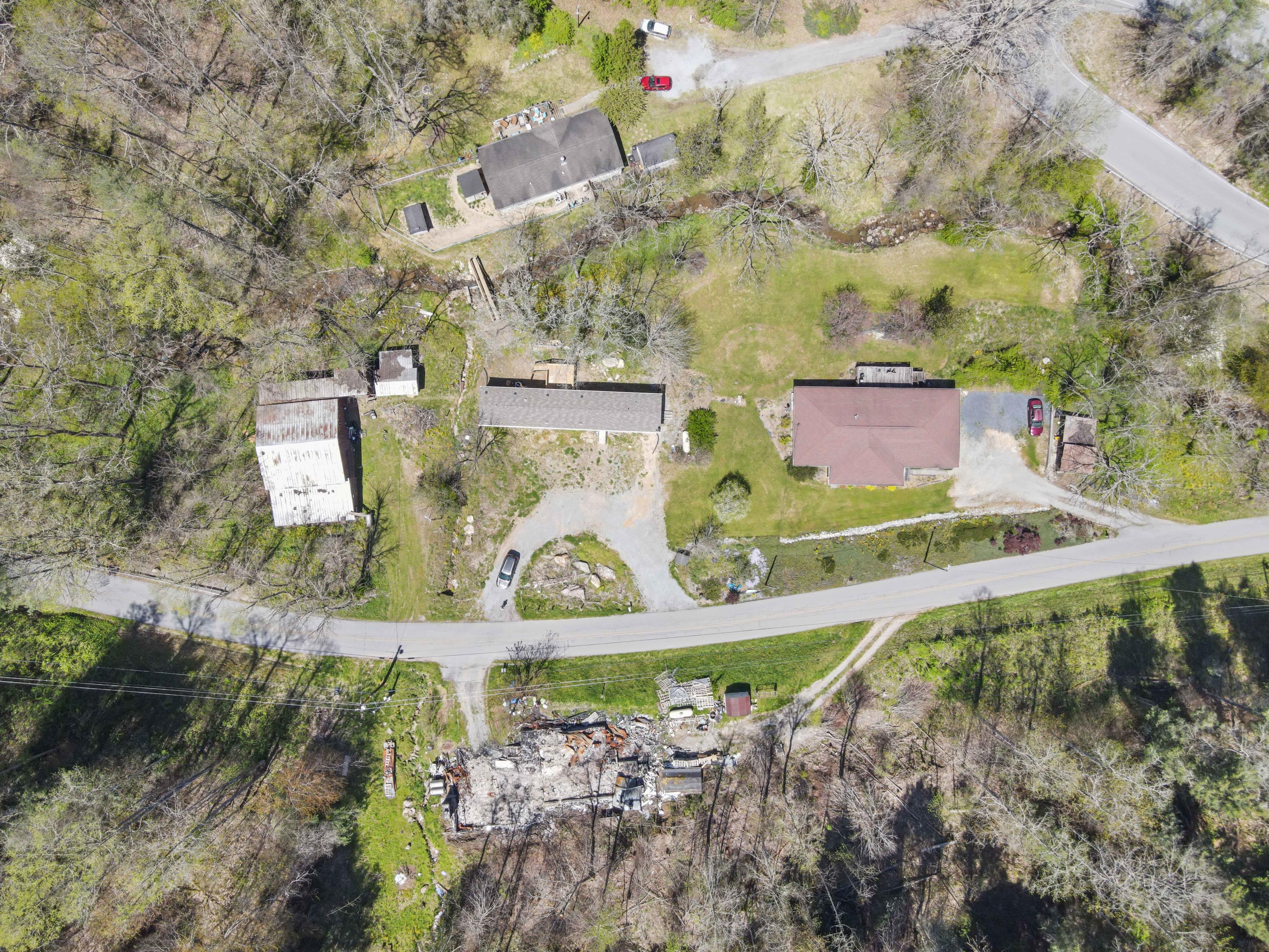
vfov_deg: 56.8
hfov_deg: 71.6
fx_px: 880
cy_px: 476
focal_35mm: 24
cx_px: 634
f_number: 2.8
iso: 110
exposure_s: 1/500
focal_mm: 4.5
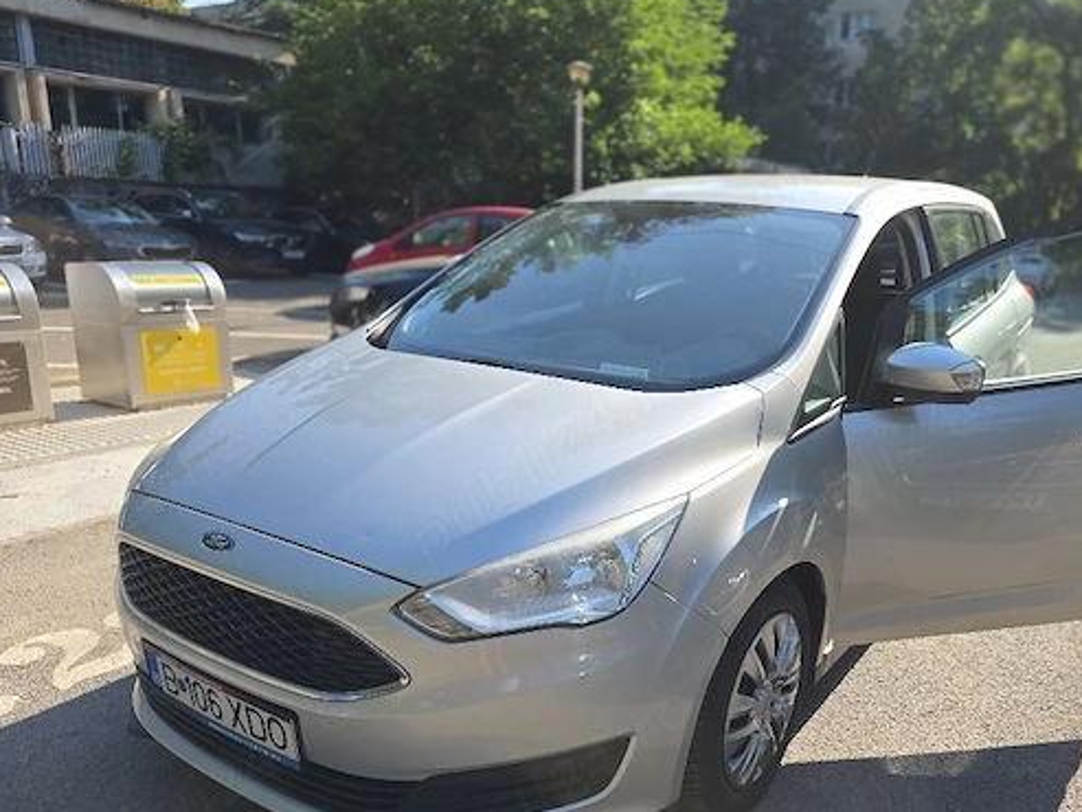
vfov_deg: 49.6
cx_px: 639
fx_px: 875
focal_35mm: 28
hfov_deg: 63.0
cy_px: 465
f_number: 1.7
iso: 80
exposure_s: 1/2500
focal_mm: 6.3
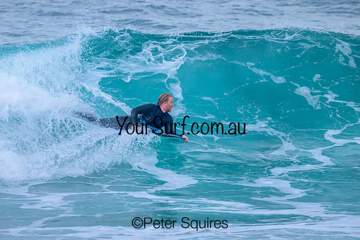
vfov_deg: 1.3
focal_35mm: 1099
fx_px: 10991
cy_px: 112
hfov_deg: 1.9
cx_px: 151
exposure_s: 1/2000
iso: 1400
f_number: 11
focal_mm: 800
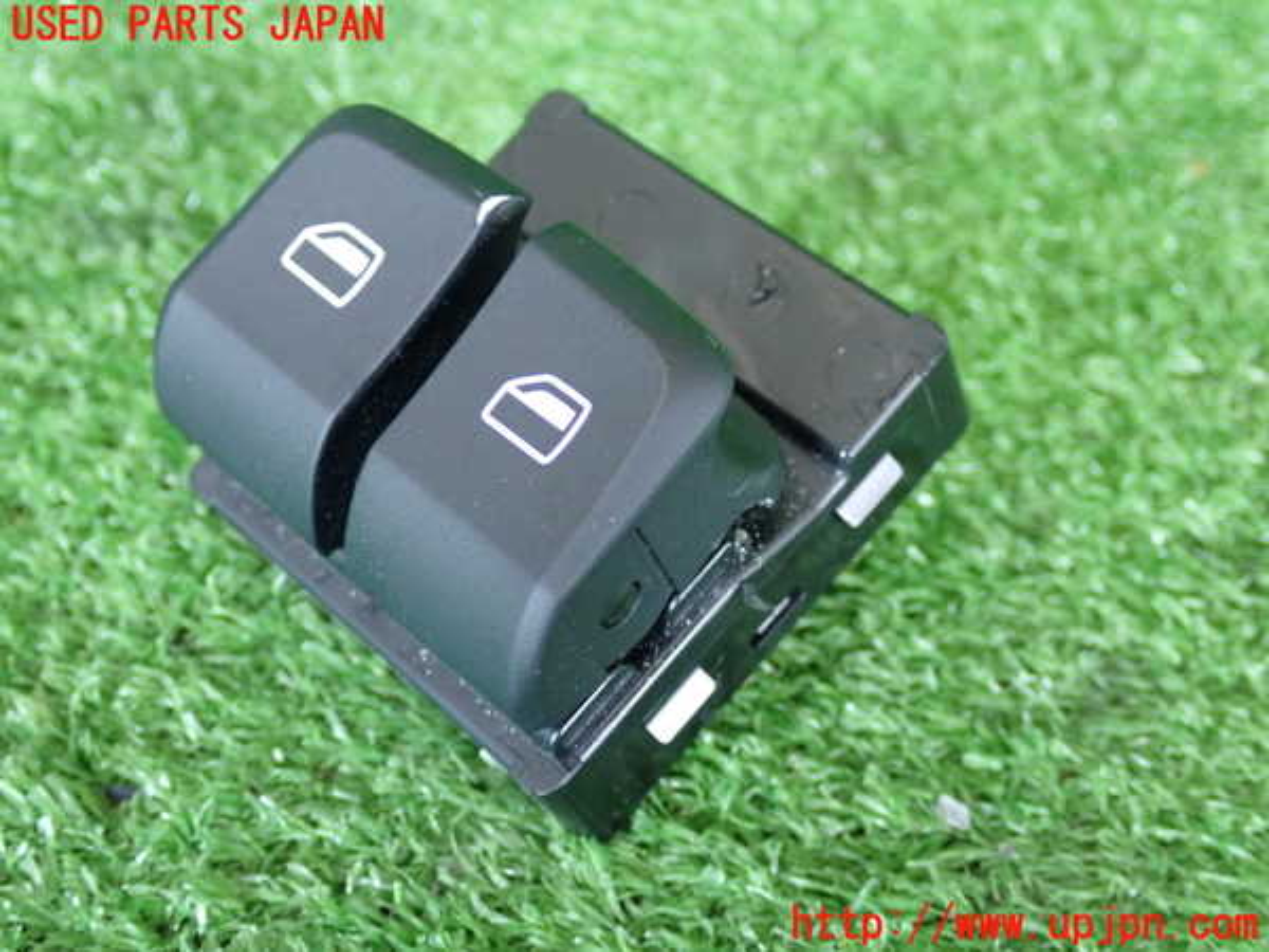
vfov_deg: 27.0
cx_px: 634
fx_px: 1980
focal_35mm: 54
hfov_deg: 35.5
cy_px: 476
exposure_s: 1/40
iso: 800
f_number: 3.3
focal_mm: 9.65
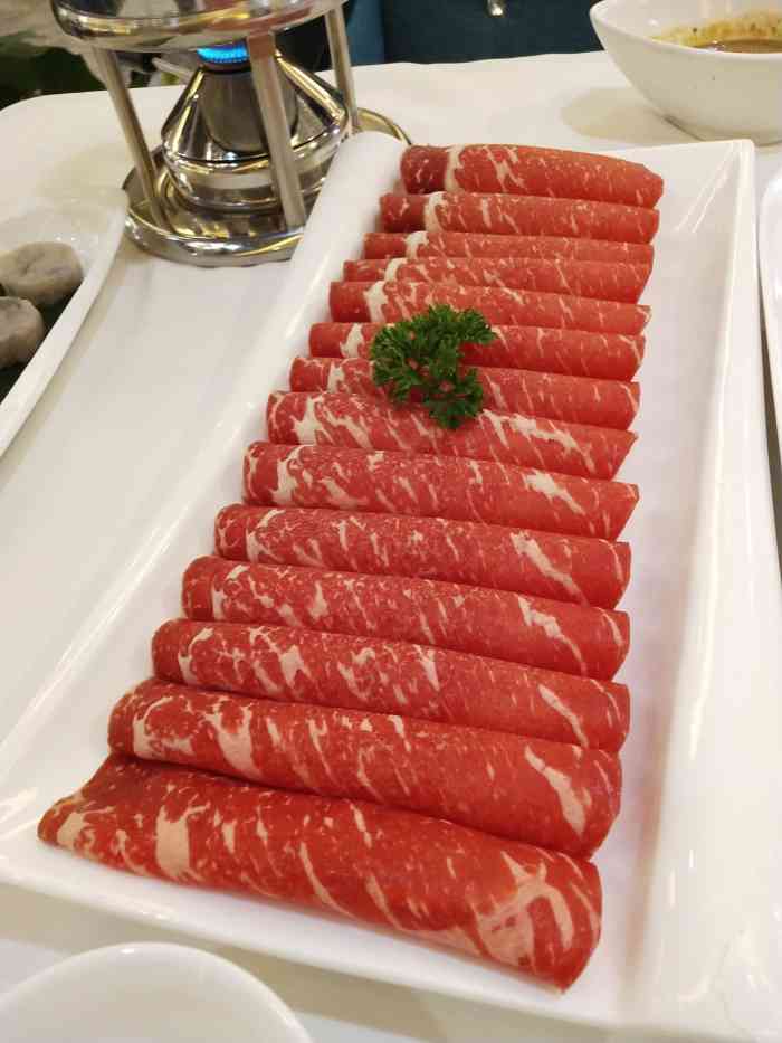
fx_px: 903
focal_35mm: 30
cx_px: 391
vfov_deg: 60.0
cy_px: 522
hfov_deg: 46.8
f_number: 1.8
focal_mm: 3.95
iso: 352
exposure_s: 1/33.3
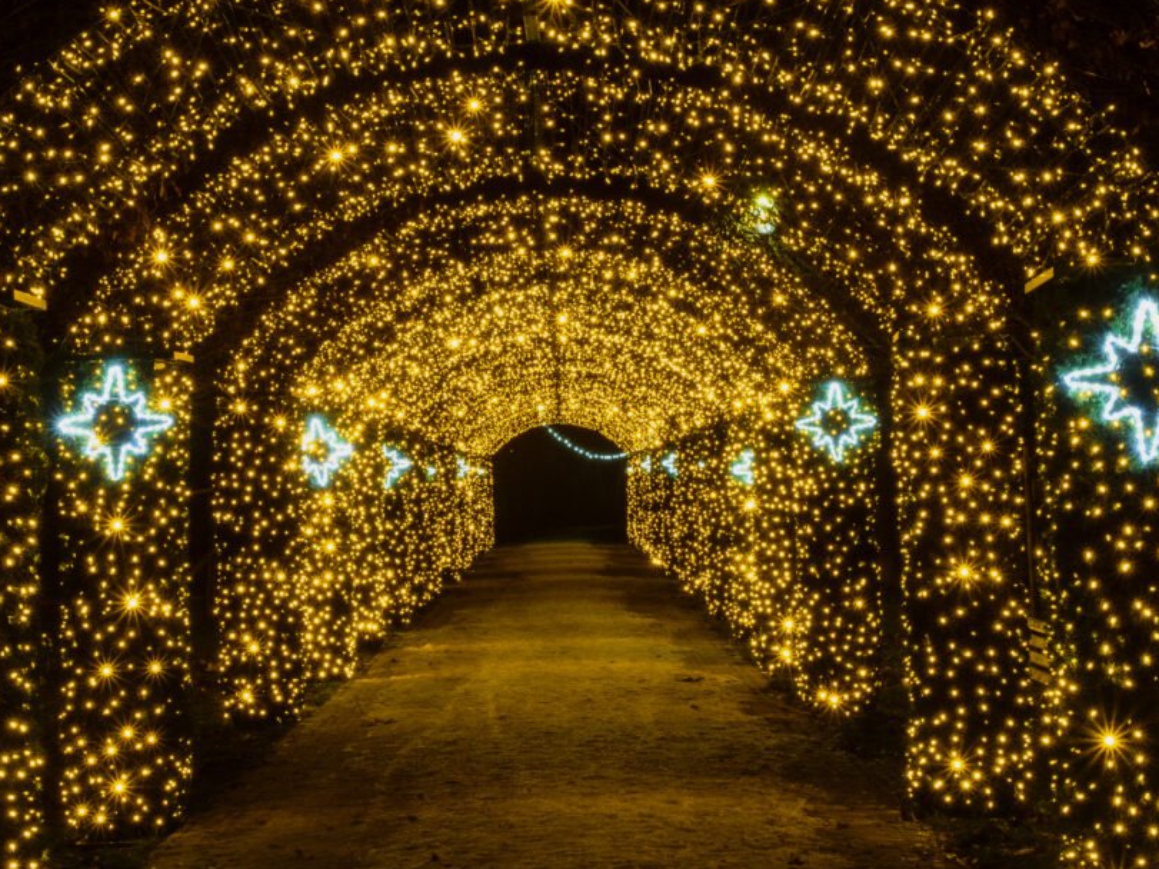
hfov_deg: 19.4
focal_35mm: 101
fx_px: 3381
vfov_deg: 14.6
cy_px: 393
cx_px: 636
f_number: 16
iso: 200
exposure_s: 1/1.67
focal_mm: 40
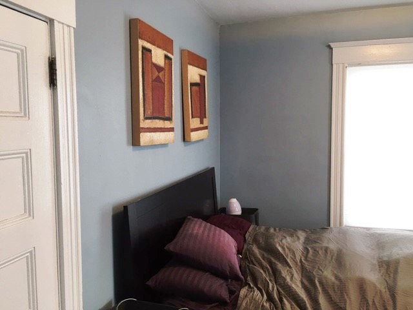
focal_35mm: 29
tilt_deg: -3.9
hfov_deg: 61.7
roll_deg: -0.5
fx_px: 346
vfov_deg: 48.2
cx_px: 206
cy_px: 155
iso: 32
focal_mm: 4.15
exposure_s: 1/15
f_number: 2.2
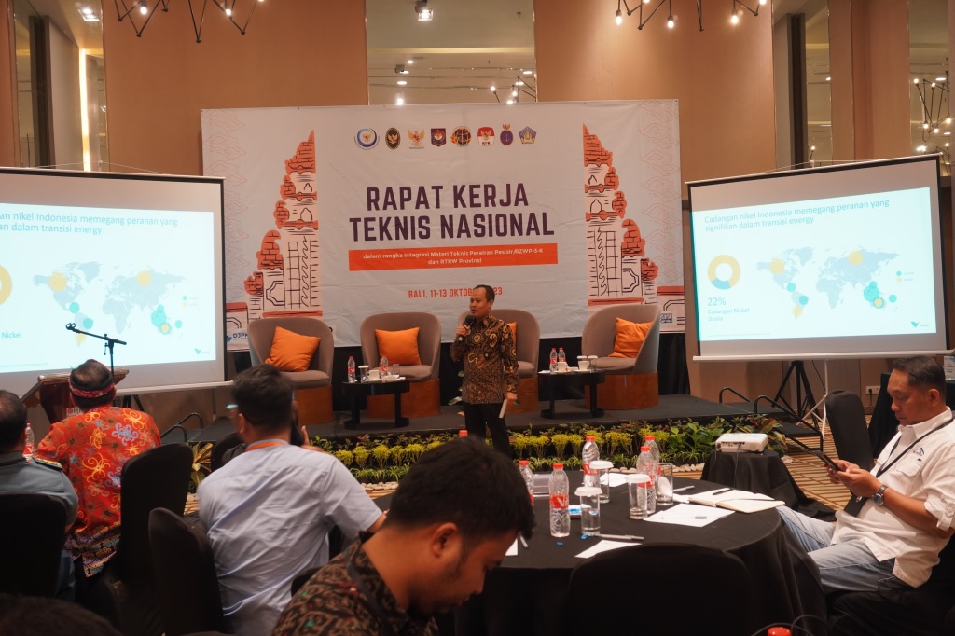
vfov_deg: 35.5
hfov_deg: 51.3
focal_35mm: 38
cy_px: 318
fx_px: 994
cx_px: 478
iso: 500
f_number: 7.1
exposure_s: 1/15
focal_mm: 25
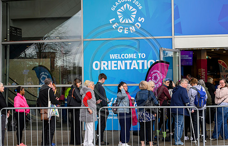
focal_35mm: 94
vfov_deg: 14.1
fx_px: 588
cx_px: 113
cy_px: 64
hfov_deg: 21.9
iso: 640
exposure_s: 1/800
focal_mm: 75
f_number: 3.2
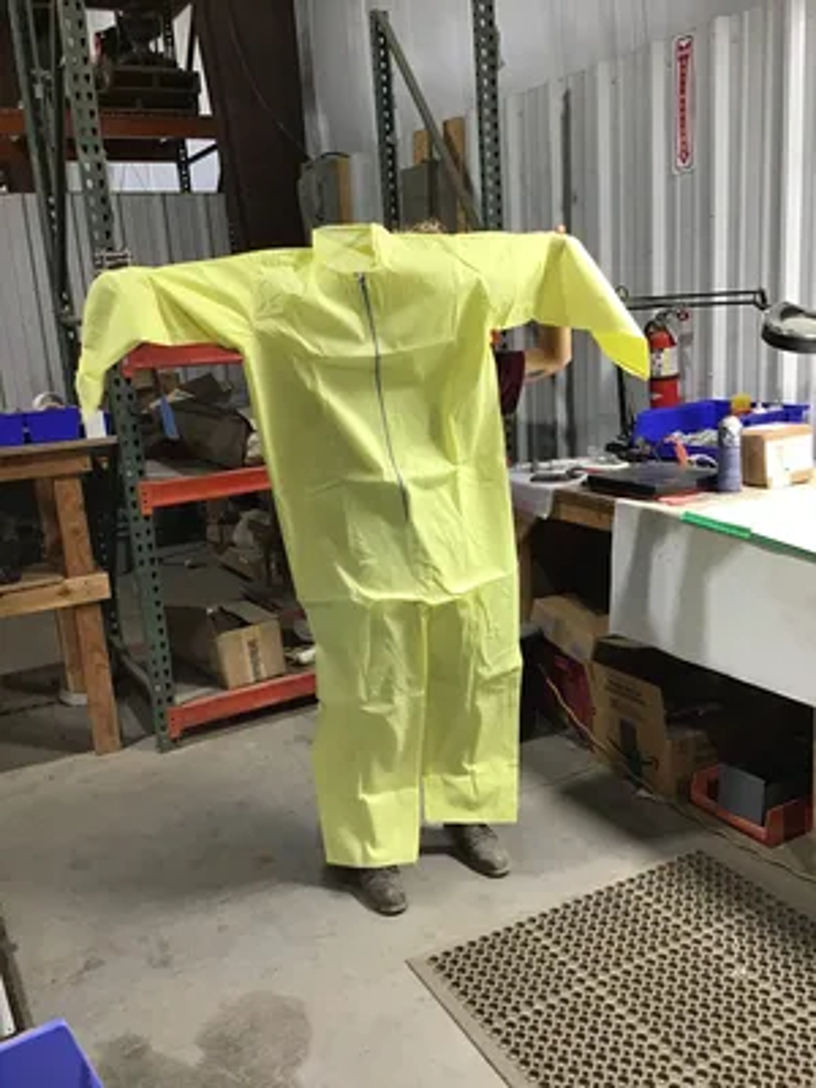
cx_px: 408
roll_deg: +4.1
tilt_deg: -13.6
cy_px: 544
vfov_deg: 58.4
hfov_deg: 45.4
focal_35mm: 31
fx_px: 974
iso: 40
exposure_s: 1/30
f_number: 2.4
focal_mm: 3.3
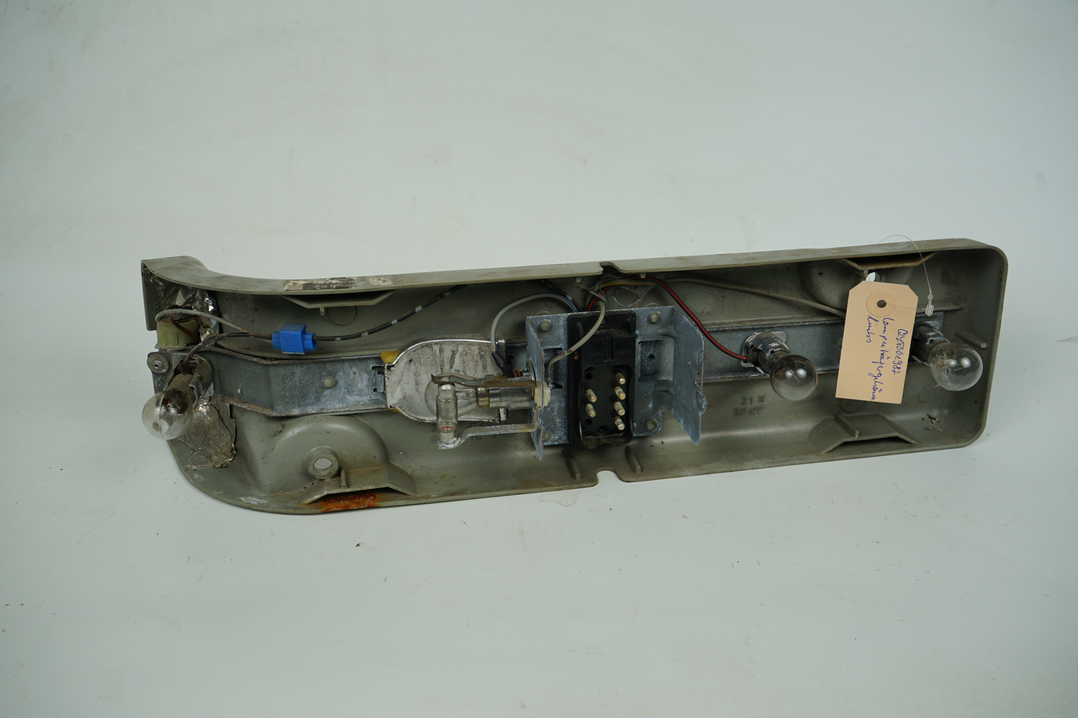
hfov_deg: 57.2
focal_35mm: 33
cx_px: 539
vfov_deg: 40.0
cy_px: 359
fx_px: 988
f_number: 7.1
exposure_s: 1/200
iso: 200
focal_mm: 33
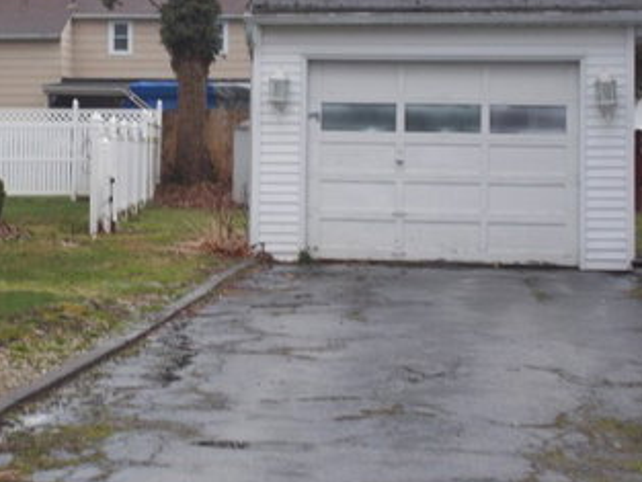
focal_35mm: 108
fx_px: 2004
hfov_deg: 18.1
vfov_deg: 13.7
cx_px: 162
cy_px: 142
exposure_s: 1/60
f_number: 5.3
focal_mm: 11.8
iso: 100
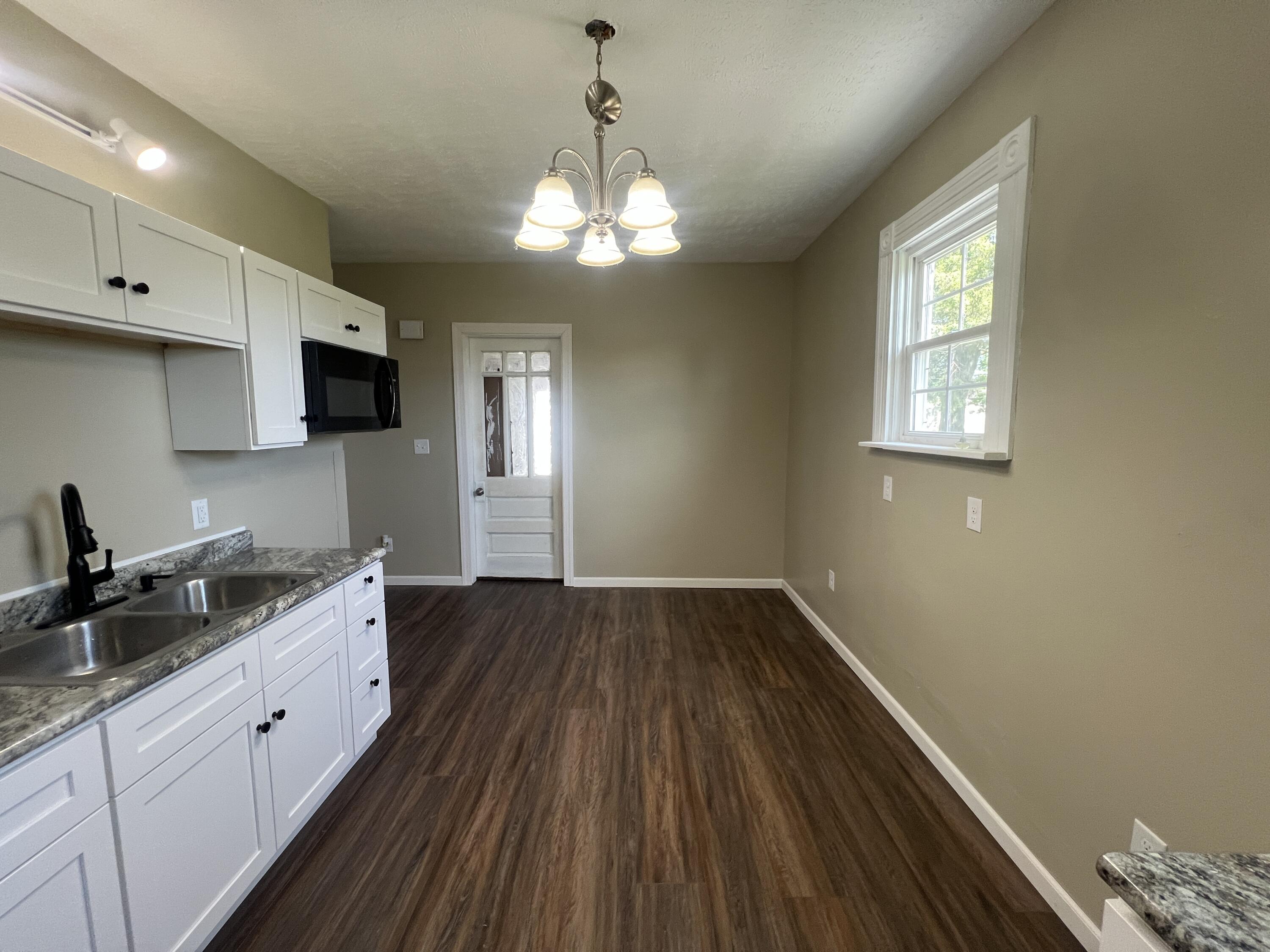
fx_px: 477
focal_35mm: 13
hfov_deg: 106.2
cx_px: 635
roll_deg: +0.3
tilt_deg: -6.3
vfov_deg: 89.9
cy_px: 476
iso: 160
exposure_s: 1/120
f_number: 1.8
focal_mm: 1.57
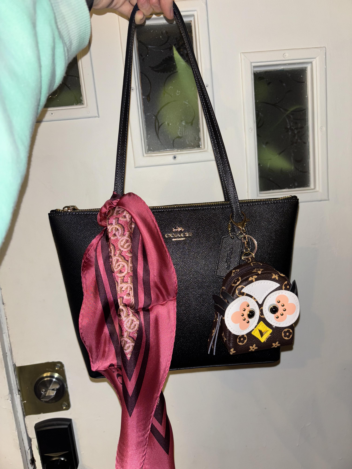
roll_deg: +5.5
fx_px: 353
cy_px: 234
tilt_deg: -8.4
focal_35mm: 26
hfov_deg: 53.1
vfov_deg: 67.3
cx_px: 176
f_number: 1.6
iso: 50
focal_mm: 5.96
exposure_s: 1/37
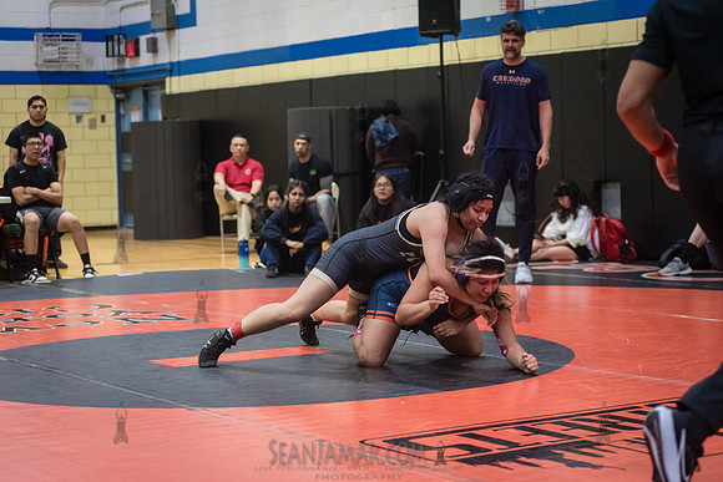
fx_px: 1607
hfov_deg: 25.4
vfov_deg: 17.1
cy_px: 241
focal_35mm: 80
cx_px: 362
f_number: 3.5
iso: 8000
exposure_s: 1/400
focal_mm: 80
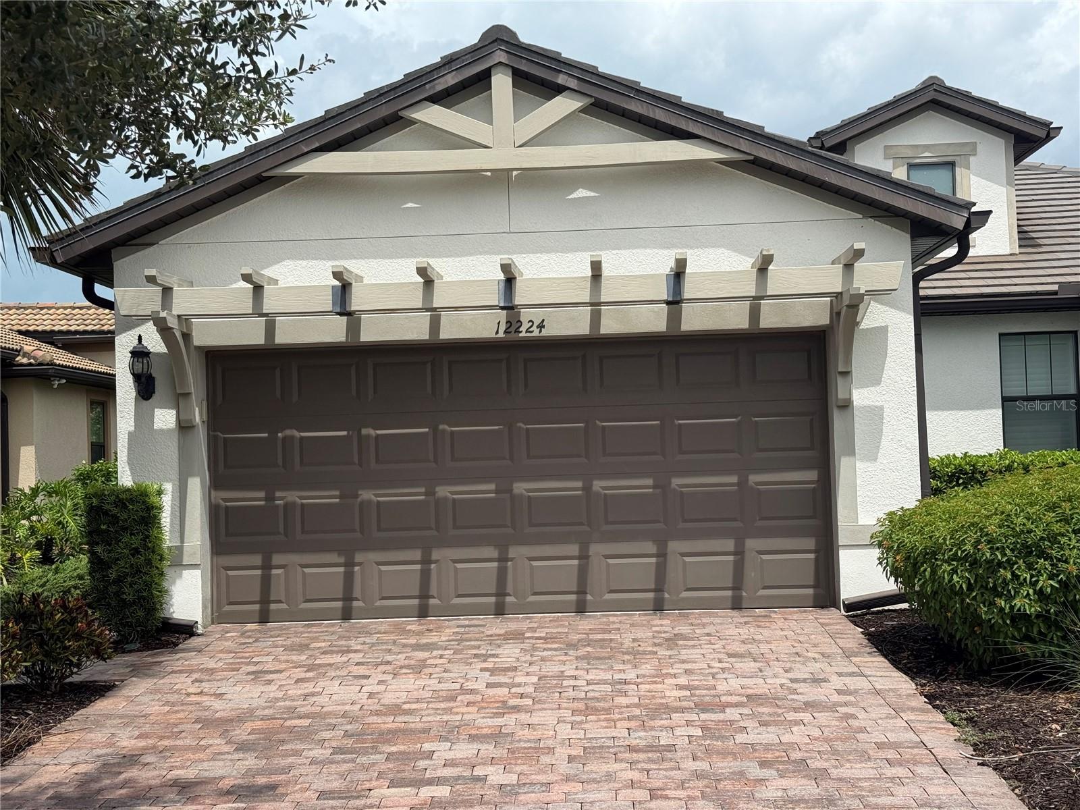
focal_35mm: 48
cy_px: 405
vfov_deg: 30.3
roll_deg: +1.7
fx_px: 1498
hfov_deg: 39.7
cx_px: 540
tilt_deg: +2.0
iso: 64
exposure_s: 1/5208
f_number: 1.78
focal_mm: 6.76
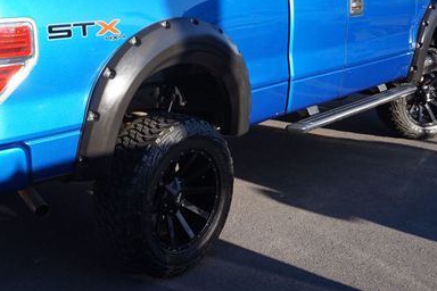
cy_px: 91
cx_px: 133
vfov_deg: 26.8
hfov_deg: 39.0
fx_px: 607
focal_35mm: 50
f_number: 8
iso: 100
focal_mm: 20
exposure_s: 1/100
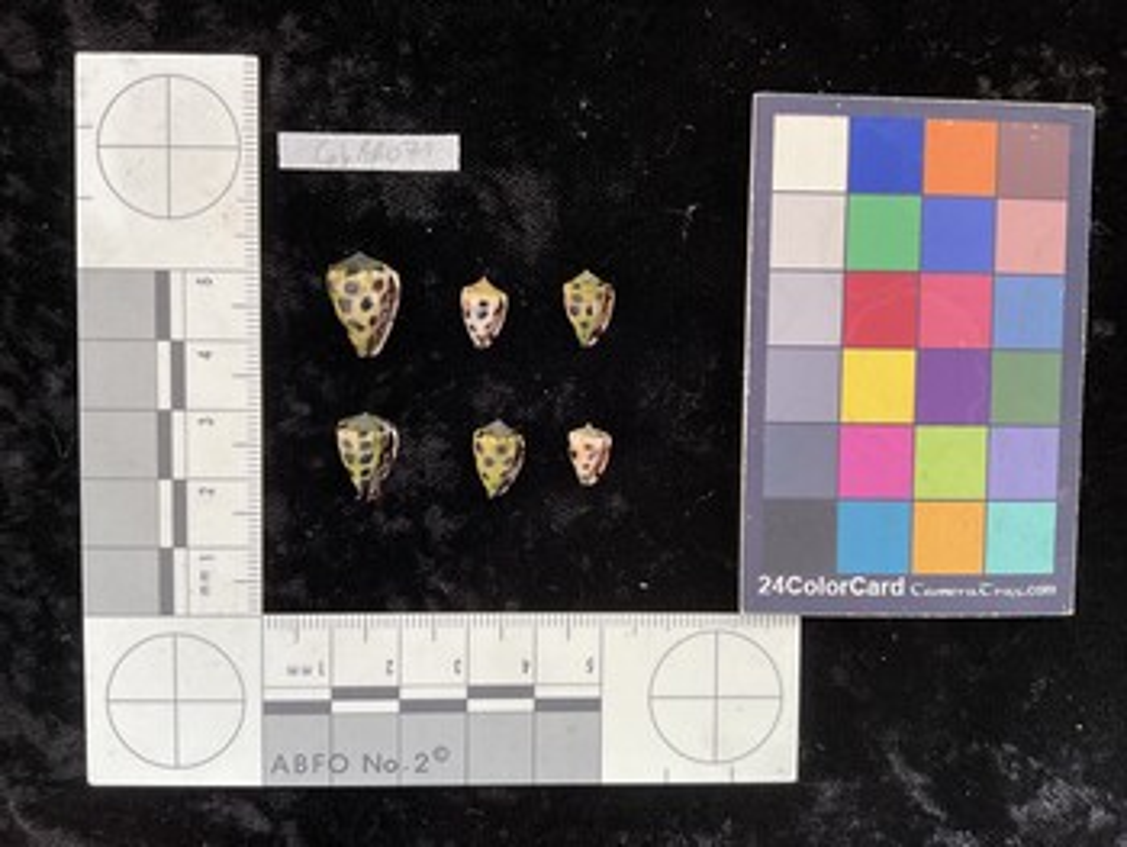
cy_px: 424
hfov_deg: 61.6
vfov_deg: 48.3
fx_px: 945
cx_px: 564
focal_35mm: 29
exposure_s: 1/60
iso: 40
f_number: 1.8
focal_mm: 3
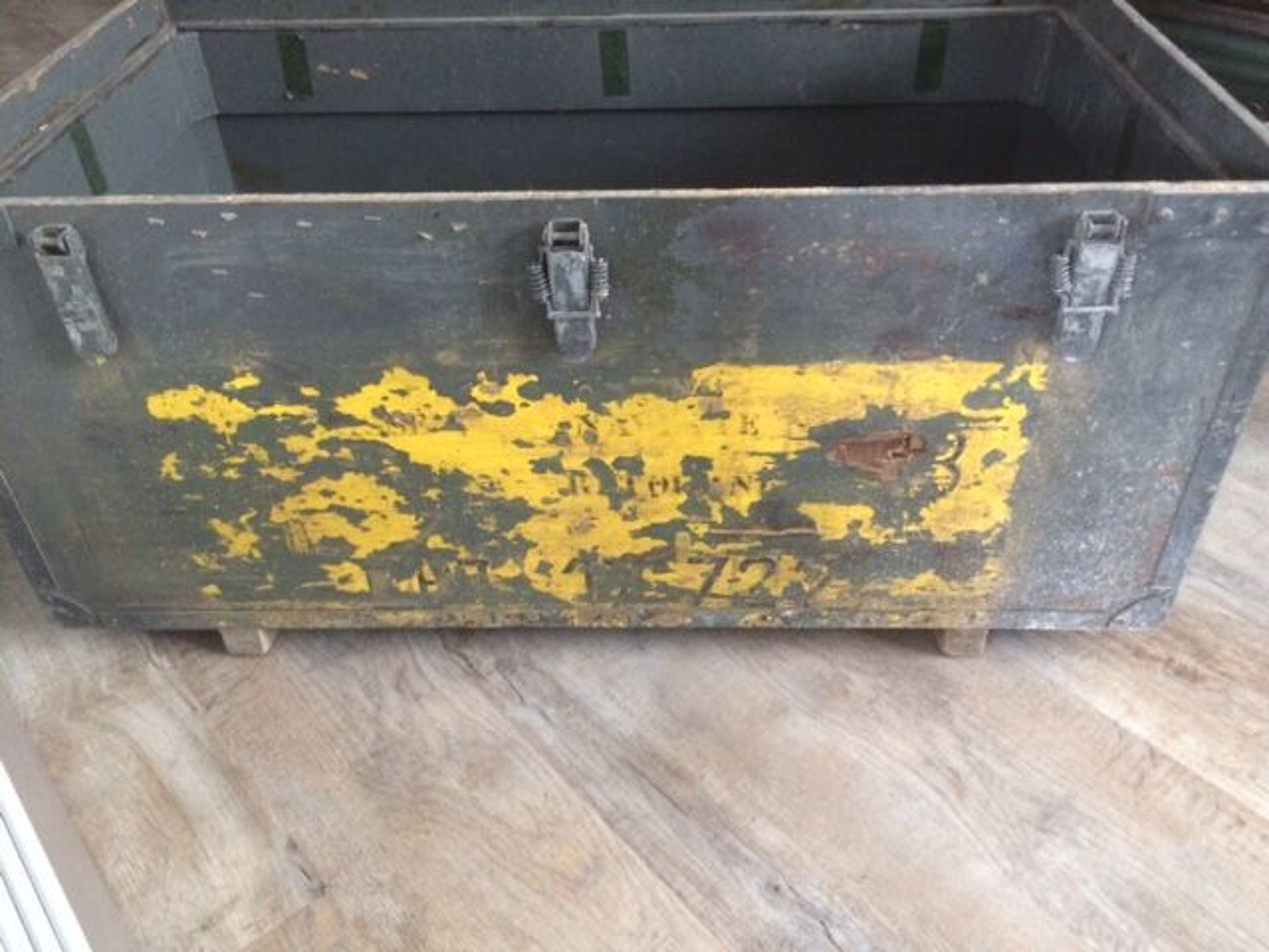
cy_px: 476
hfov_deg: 61.7
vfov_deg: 48.2
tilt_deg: -38.6
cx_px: 634
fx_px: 1063
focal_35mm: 29
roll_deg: +0.2
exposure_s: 1/17
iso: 320
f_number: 2.2
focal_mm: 4.15
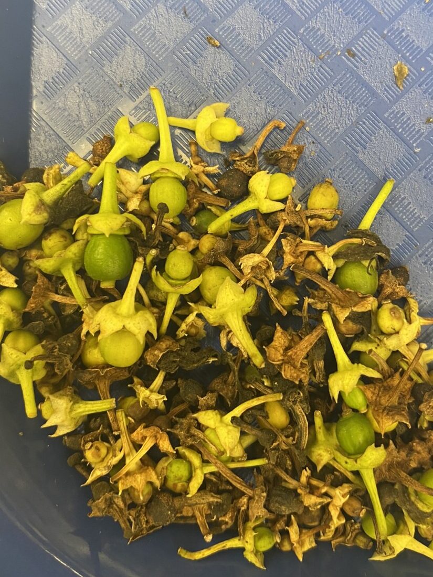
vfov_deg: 67.3
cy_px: 288
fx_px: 434
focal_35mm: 26
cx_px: 216
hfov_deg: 53.1
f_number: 1.8
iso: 125
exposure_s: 1/60
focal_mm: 4.25
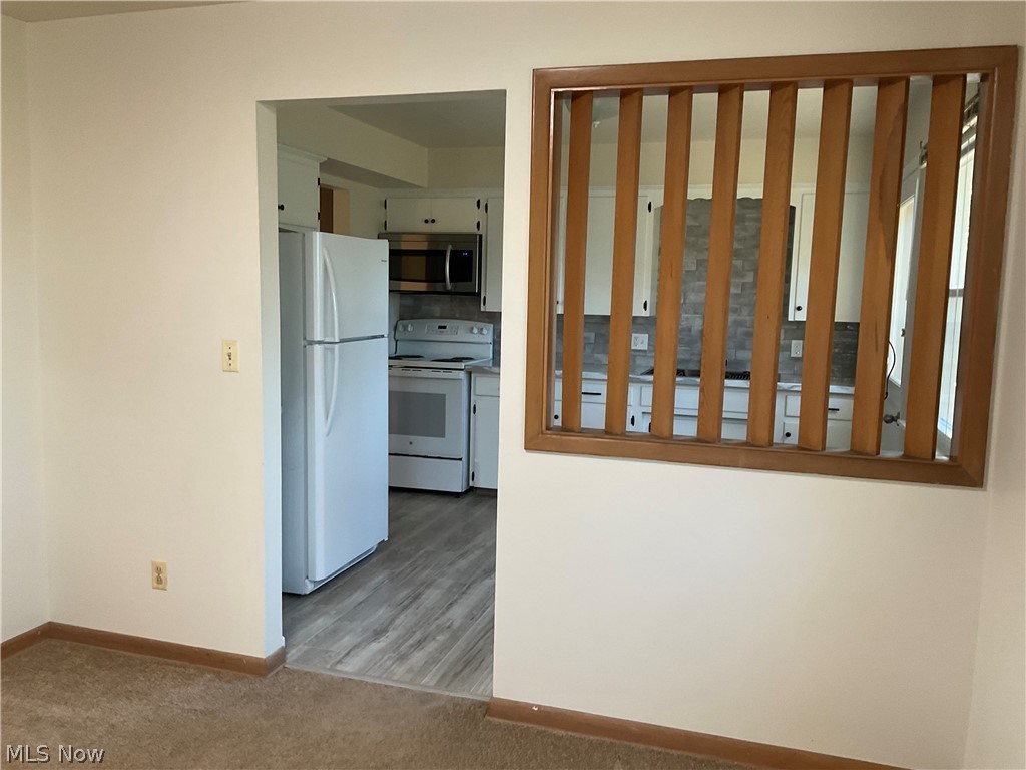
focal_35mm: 29
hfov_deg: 61.7
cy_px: 385
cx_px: 513
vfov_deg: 48.2
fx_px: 860
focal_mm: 3
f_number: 1.8
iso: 100
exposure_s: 1/60
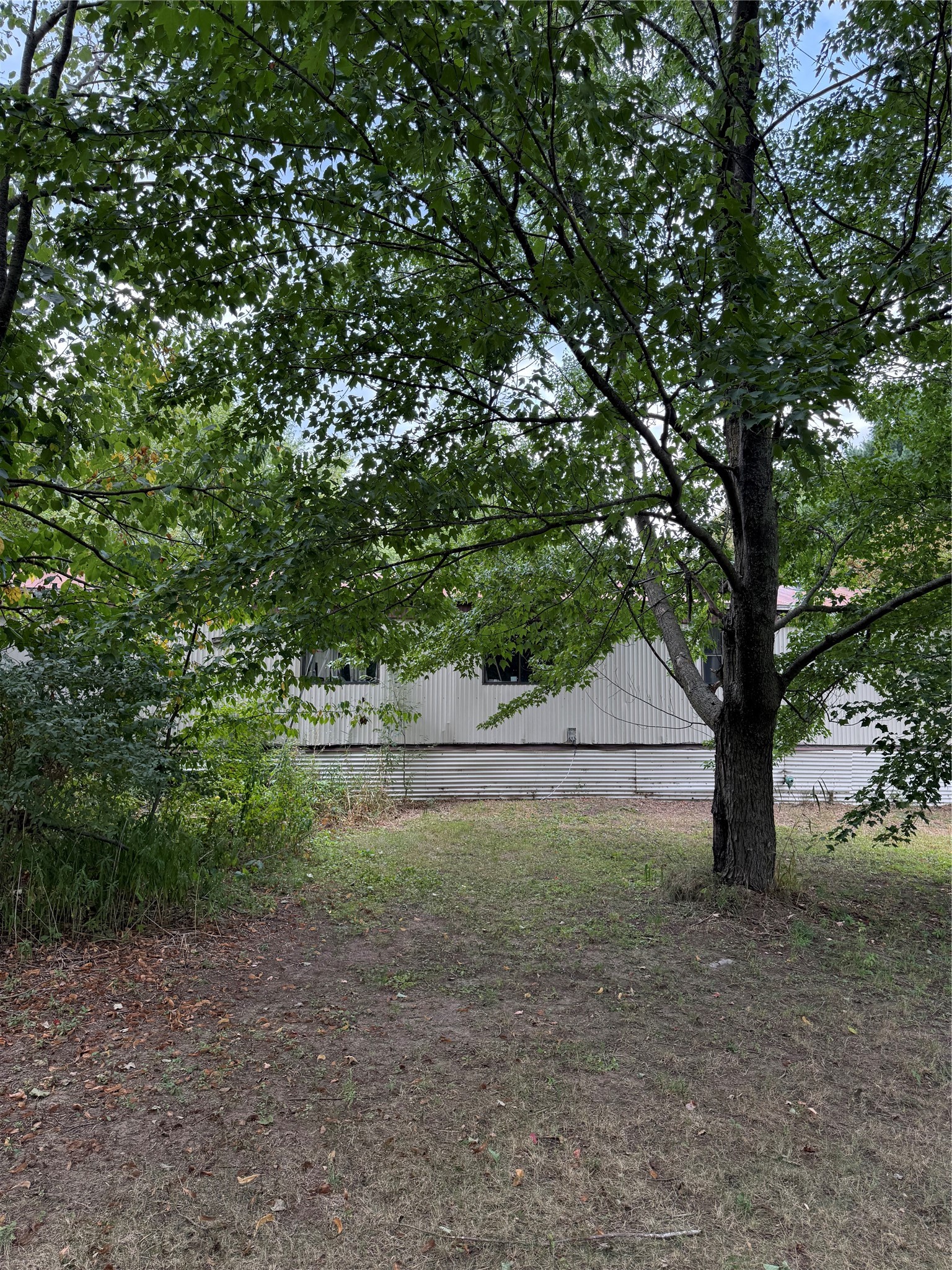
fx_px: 880
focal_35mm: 24
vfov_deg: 71.6
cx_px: 476
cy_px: 635
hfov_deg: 56.8
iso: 100
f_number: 1.78
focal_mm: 6.76
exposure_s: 1/504
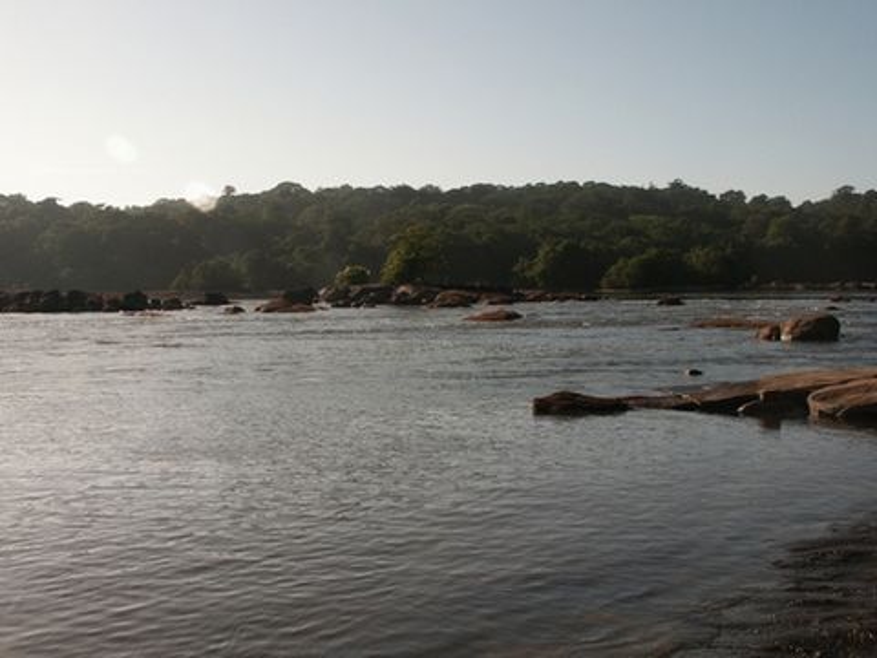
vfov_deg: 36.8
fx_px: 988
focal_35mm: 39
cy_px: 329
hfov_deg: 47.9
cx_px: 438
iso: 100
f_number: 8
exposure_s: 1/350
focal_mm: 10.12
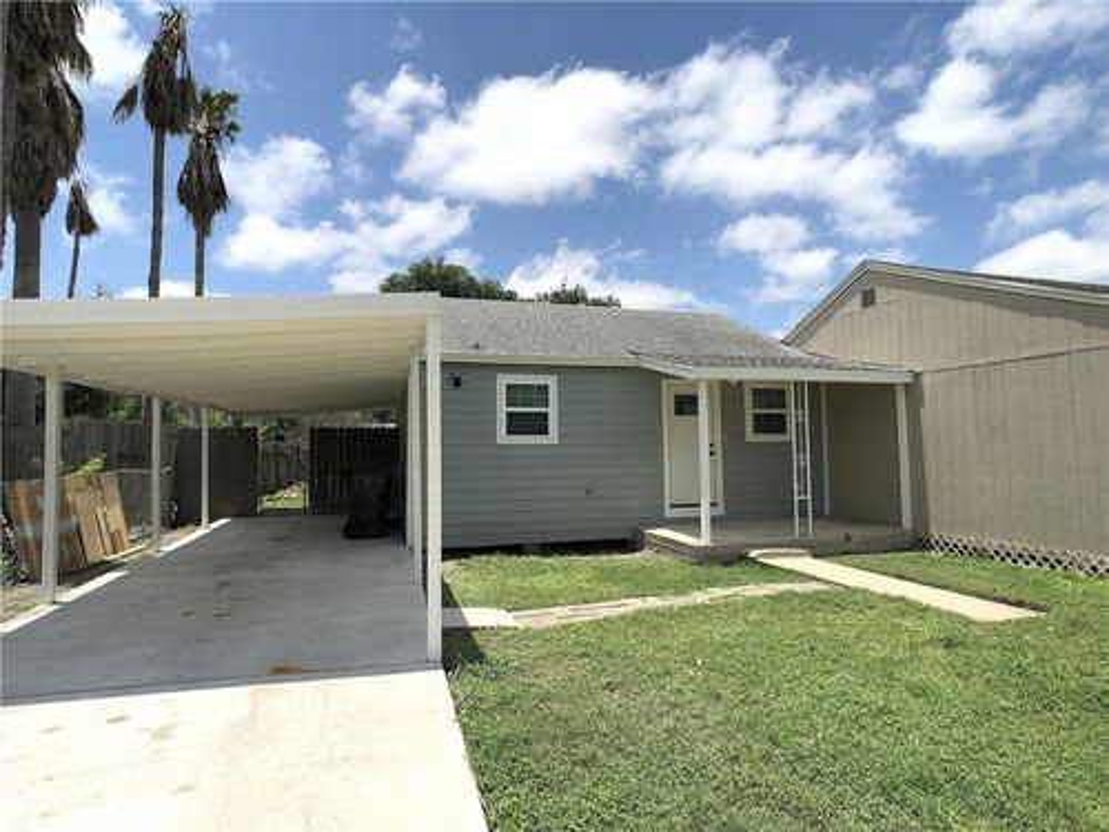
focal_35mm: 28
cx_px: 554
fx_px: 897
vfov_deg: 49.7
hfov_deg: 63.4
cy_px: 416
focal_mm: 3.99
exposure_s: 1/2703
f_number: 1.8
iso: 20
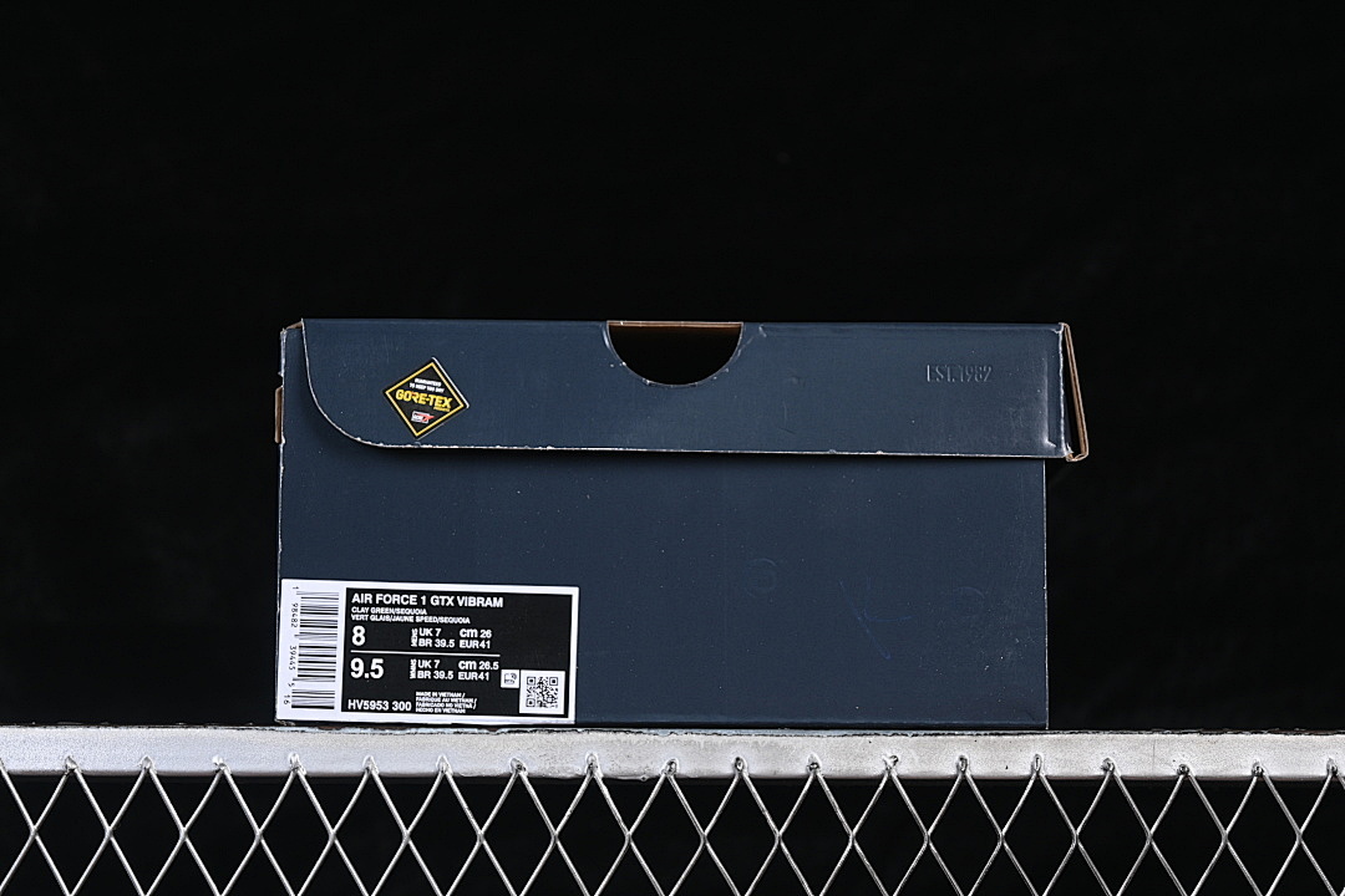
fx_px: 2802
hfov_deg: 27.0
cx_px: 672
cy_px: 448
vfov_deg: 18.2
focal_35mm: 75
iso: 160
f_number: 6.3
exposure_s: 1/60
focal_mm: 50
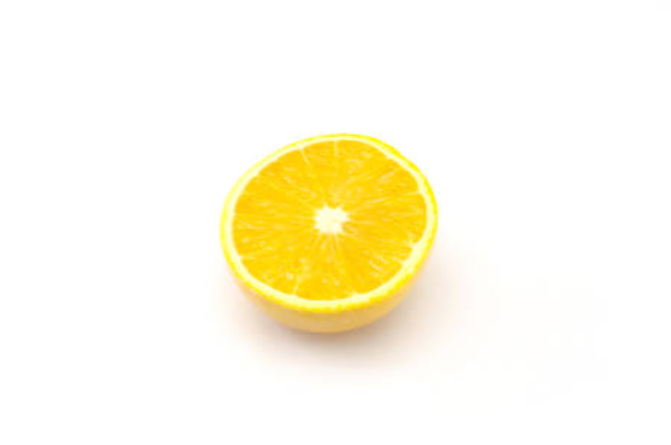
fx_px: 1395
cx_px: 336
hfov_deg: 27.0
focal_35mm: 75
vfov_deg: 18.1
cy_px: 222
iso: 100
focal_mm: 50
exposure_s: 3
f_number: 16
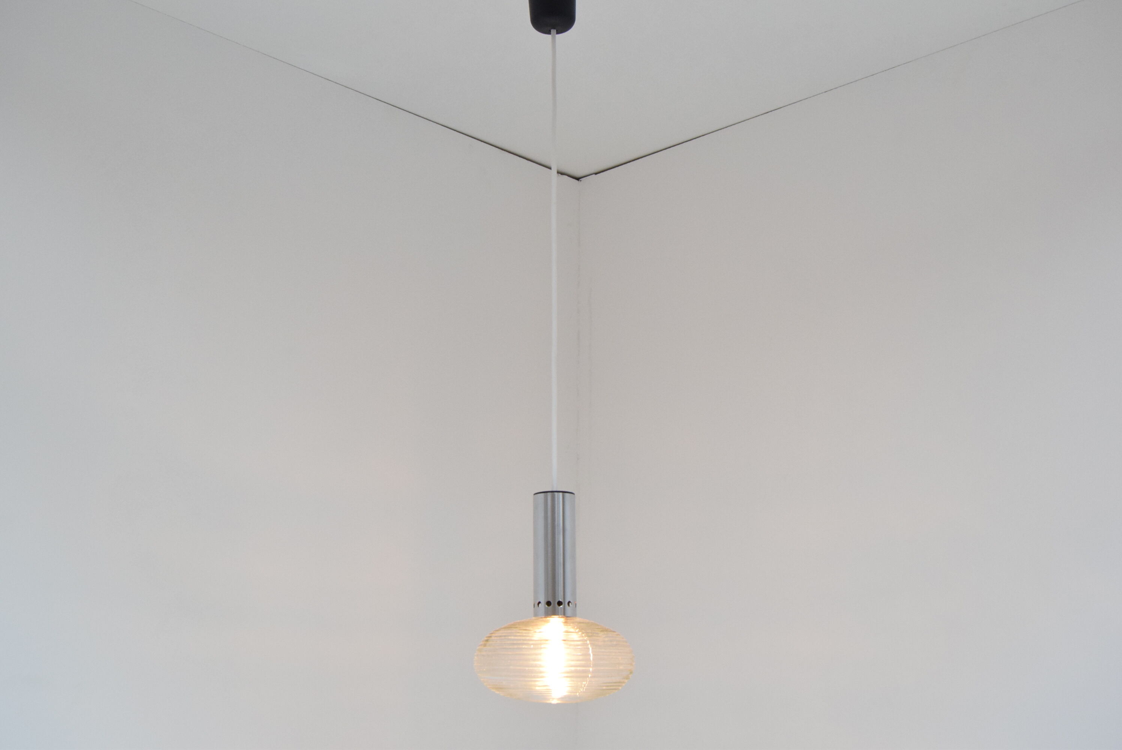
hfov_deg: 49.5
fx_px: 1216
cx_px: 561
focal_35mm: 39
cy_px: 375
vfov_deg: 34.3
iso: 1600
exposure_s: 1/125
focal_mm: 26
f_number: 5.6
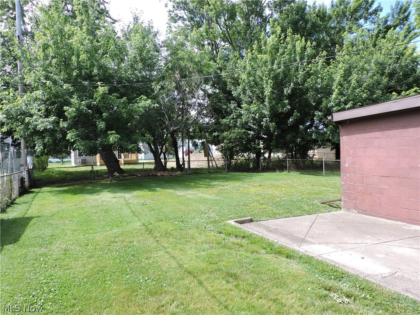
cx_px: 210
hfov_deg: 71.6
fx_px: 291
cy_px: 158
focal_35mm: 24
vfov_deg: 56.8
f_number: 3
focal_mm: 4.3
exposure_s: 1/320
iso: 100
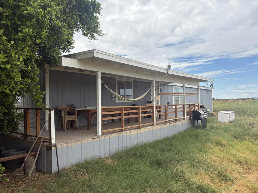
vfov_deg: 53.1
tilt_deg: +0.9
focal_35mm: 26
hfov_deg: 67.3
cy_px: 96
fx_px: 194
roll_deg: +0.1
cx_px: 129
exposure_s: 1/3623
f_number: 1.6
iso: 50
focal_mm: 5.96
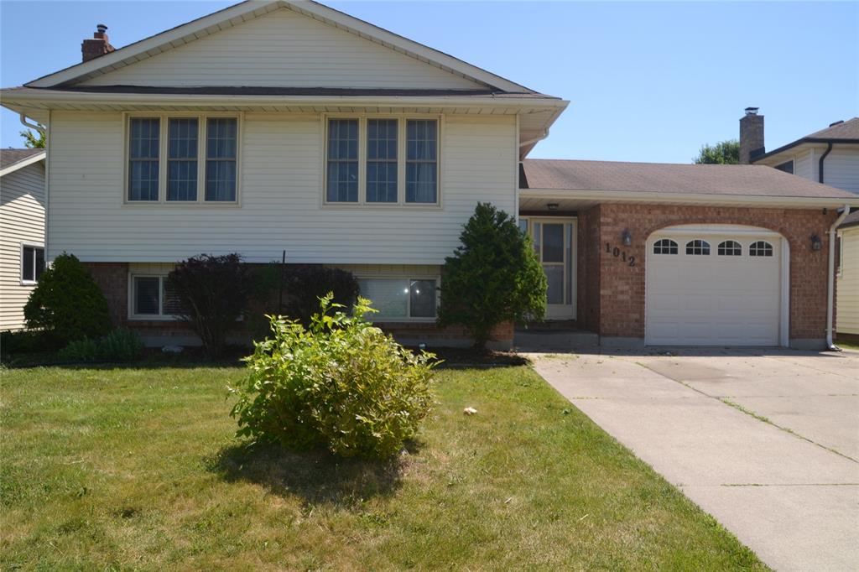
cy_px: 286
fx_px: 716
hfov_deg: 61.9
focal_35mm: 30
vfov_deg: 43.6
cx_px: 430
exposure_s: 1/200
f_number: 8
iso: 100
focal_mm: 20
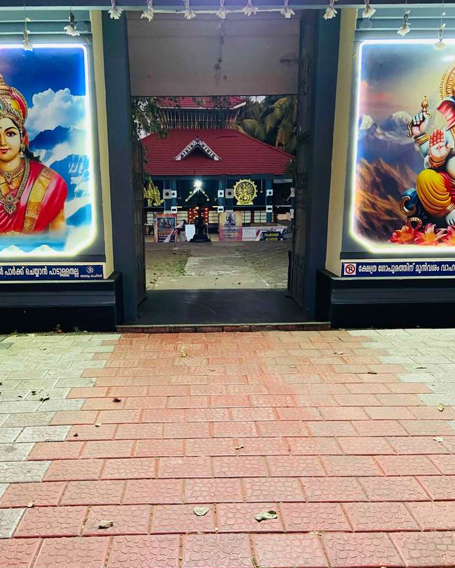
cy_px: 292
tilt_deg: -12.9
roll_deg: -0.2
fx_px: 505
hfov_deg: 48.4
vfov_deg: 58.8
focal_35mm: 30
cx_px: 205
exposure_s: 1/33
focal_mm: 4.25
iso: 320
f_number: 1.8
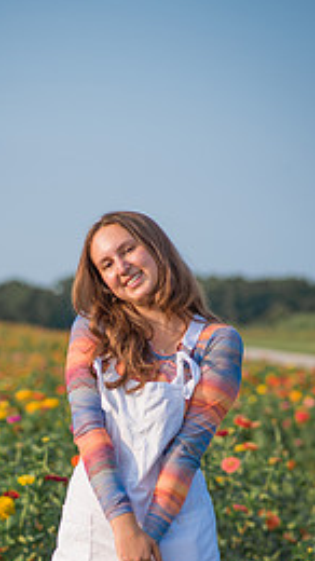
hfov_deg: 7.9
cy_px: 473
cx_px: 88
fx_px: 2290
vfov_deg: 13.9
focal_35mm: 154
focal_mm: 85
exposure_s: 1/1600
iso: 100
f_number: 2.8
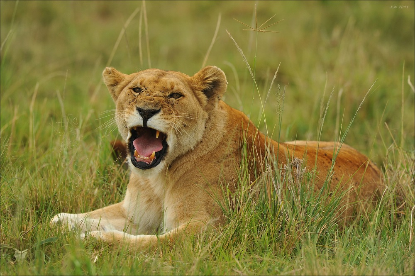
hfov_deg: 4.1
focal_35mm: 500
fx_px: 5759
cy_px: 138
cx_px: 208
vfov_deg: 2.7
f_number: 5.6
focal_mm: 500
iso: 500
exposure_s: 1/500
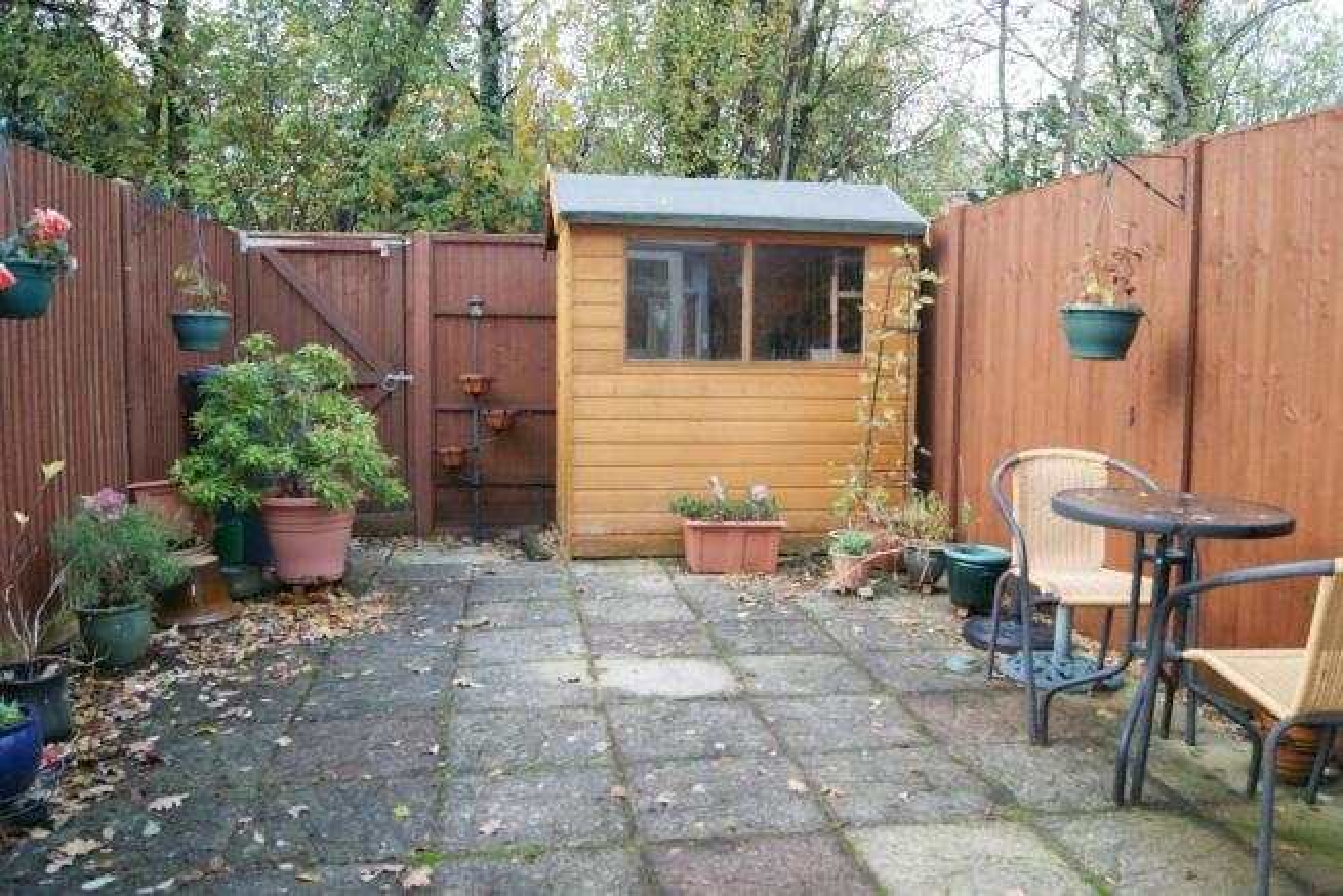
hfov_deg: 67.4
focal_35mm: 27
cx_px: 672
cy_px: 448
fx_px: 1007
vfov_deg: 48.0
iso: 400
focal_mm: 18
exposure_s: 1/60
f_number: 5.6
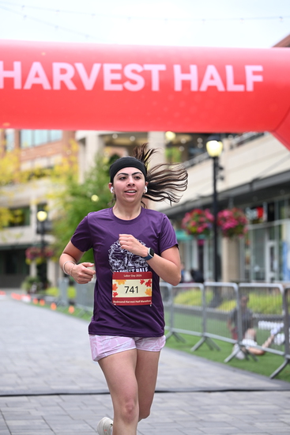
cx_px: 145
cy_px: 218
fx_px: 990
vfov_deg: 24.8
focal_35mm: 82
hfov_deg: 16.7
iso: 640
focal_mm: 82
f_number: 2.8
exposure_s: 1/1600
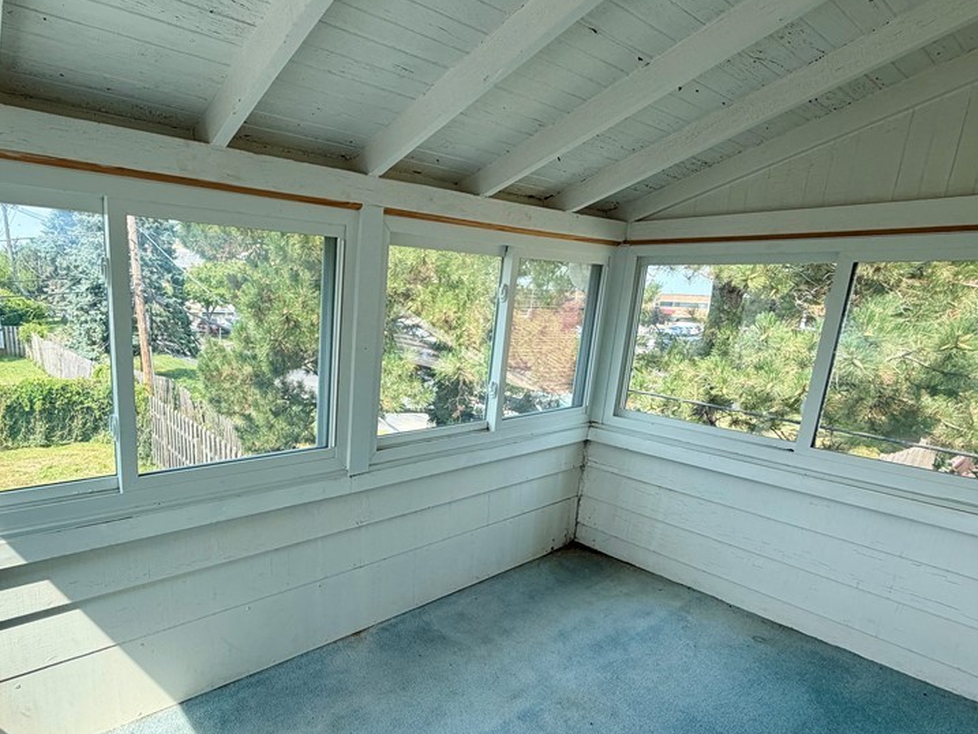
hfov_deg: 79.8
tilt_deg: -13.2
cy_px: 419
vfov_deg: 65.7
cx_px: 349
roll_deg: -2.1
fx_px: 565
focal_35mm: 20
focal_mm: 2.22
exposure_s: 1/370
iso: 50
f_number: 2.2
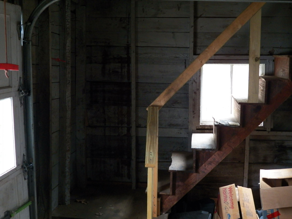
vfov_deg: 29.1
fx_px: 422
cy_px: 110
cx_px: 146
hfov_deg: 38.2
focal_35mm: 50
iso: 400
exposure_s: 1/40
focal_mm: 8.9
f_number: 3.2
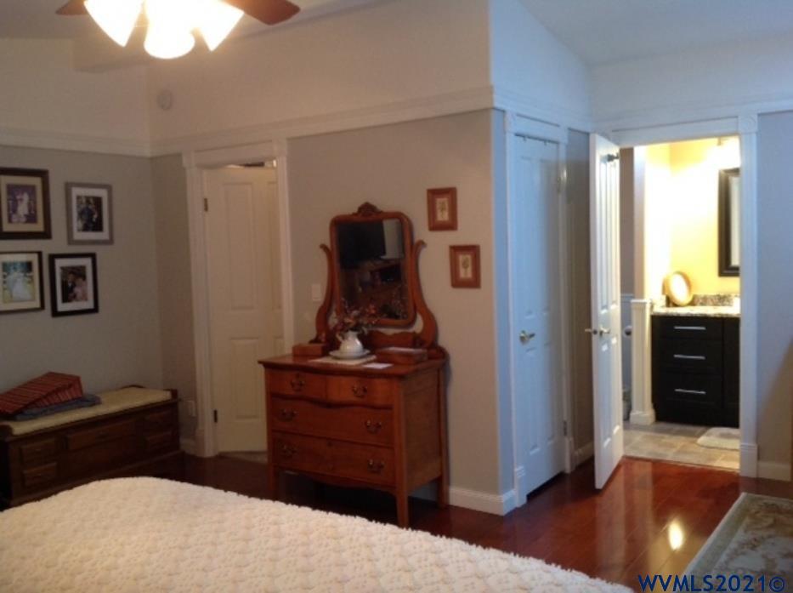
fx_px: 801
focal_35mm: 35
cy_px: 296
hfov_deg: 52.7
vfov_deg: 40.6
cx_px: 396
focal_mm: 4.28
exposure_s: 1/15
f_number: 2.4
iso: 200
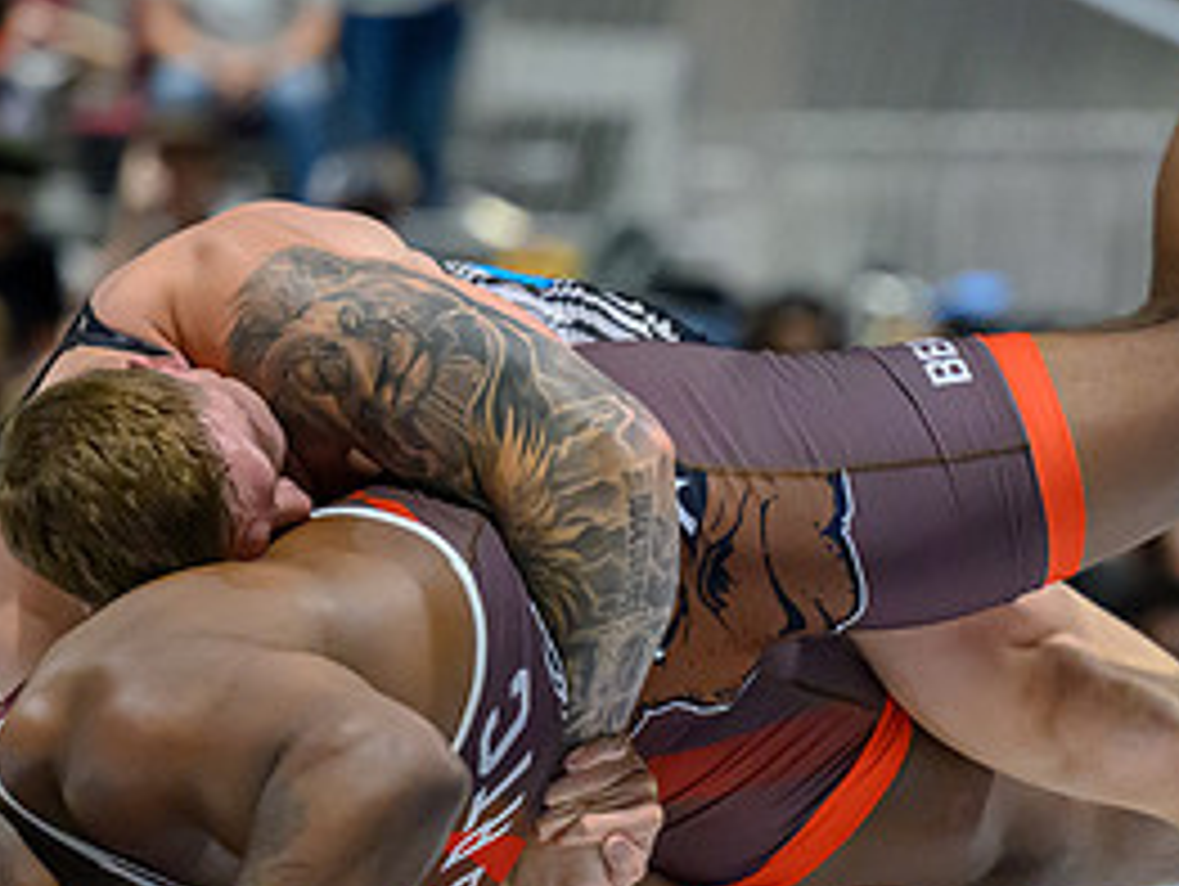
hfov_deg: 4.9
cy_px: 756
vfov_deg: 3.7
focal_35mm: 402
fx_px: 13704
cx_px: 957
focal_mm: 140
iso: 8000
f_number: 2.8
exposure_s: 1/640
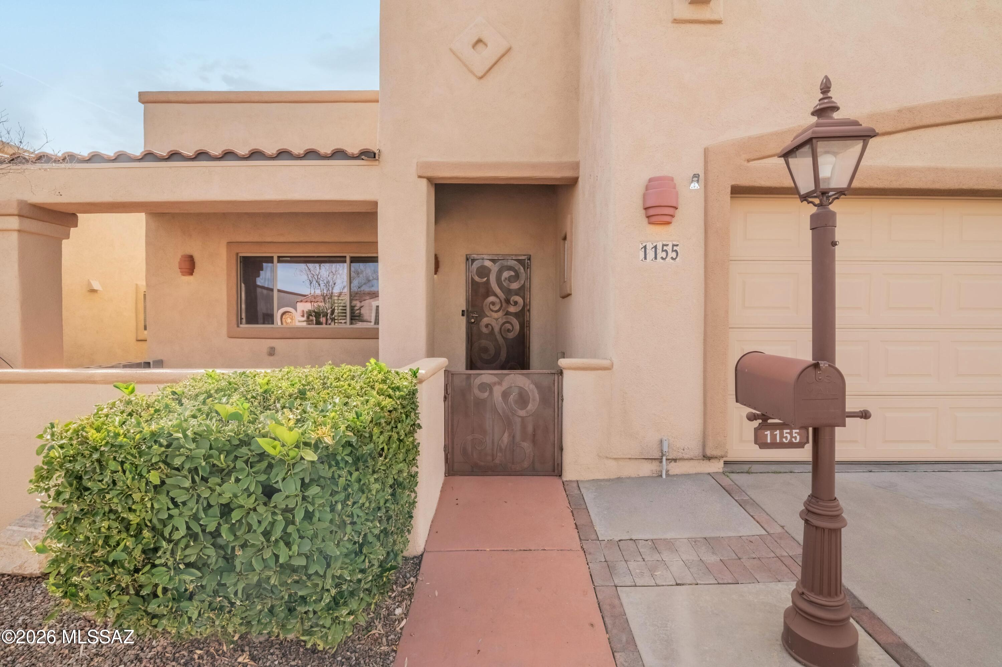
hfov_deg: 96.8
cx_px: 501
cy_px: 334
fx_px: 445
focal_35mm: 16
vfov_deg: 73.7
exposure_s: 1/20
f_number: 22
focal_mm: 16
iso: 100
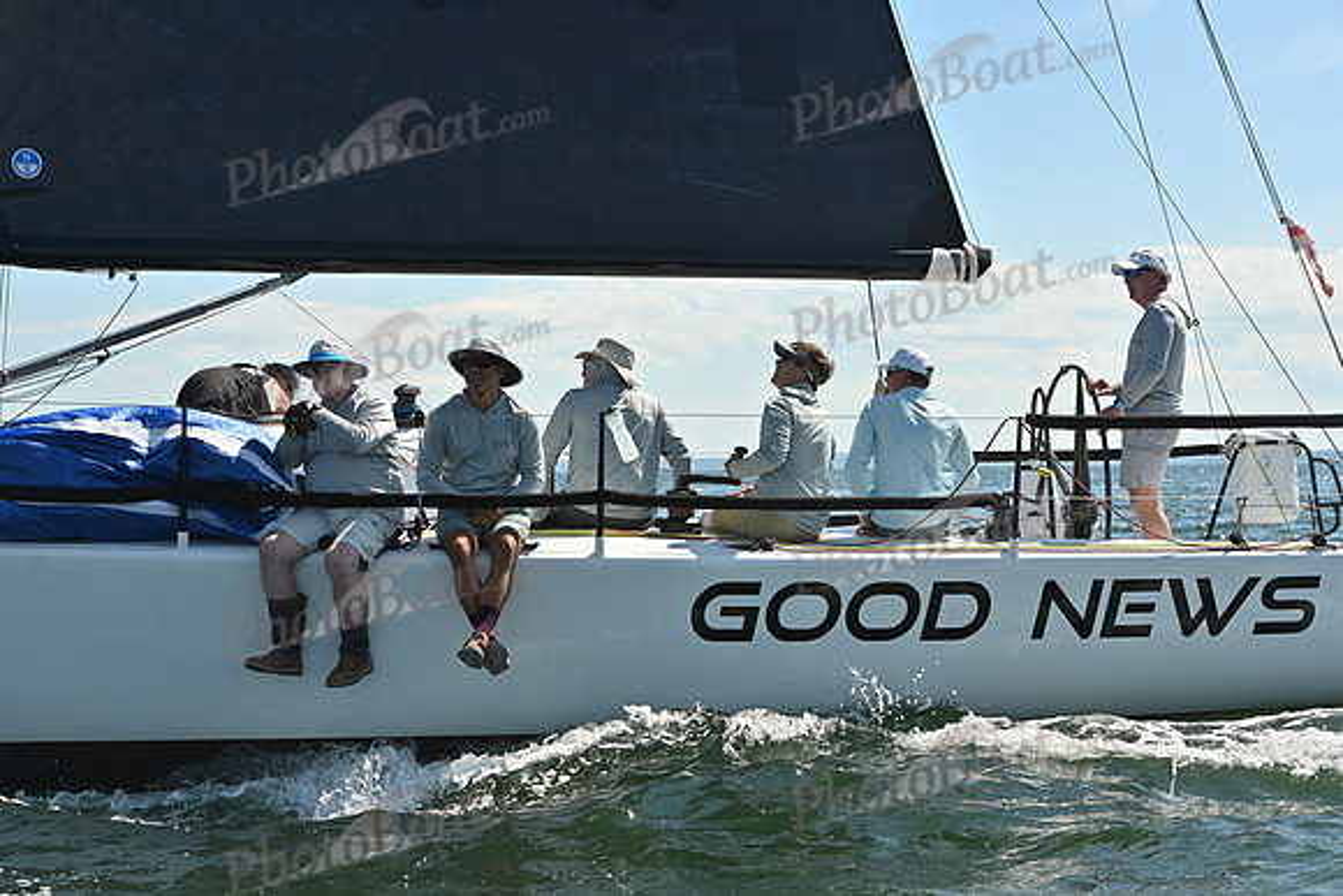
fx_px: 2612
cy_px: 448
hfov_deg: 28.8
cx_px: 672
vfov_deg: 19.5
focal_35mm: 70
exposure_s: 1/1000
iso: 250
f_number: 9
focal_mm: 70
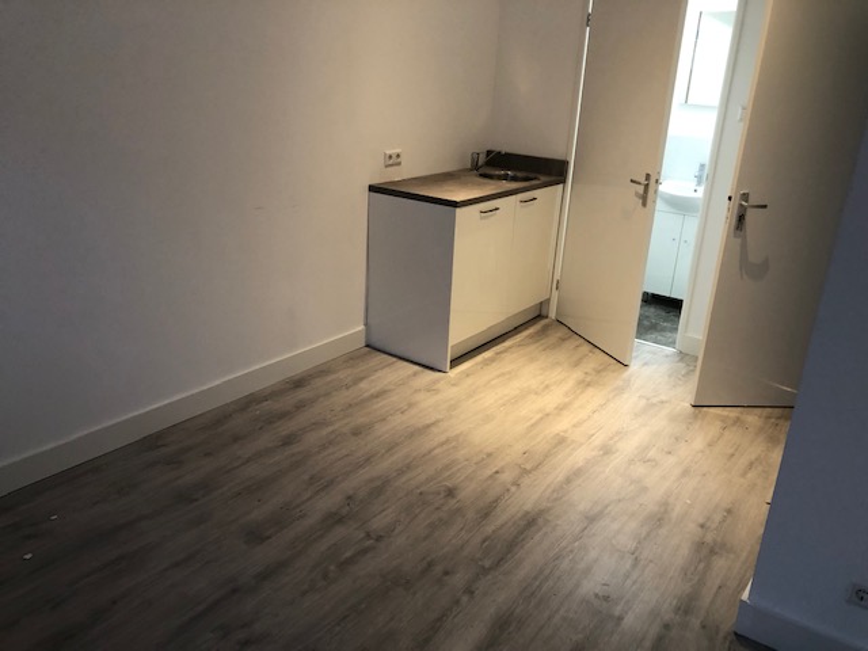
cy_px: 326
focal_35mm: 28
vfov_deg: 49.7
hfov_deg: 63.4
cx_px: 434
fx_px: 702
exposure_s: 1/17
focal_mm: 3.99
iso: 64
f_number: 1.8
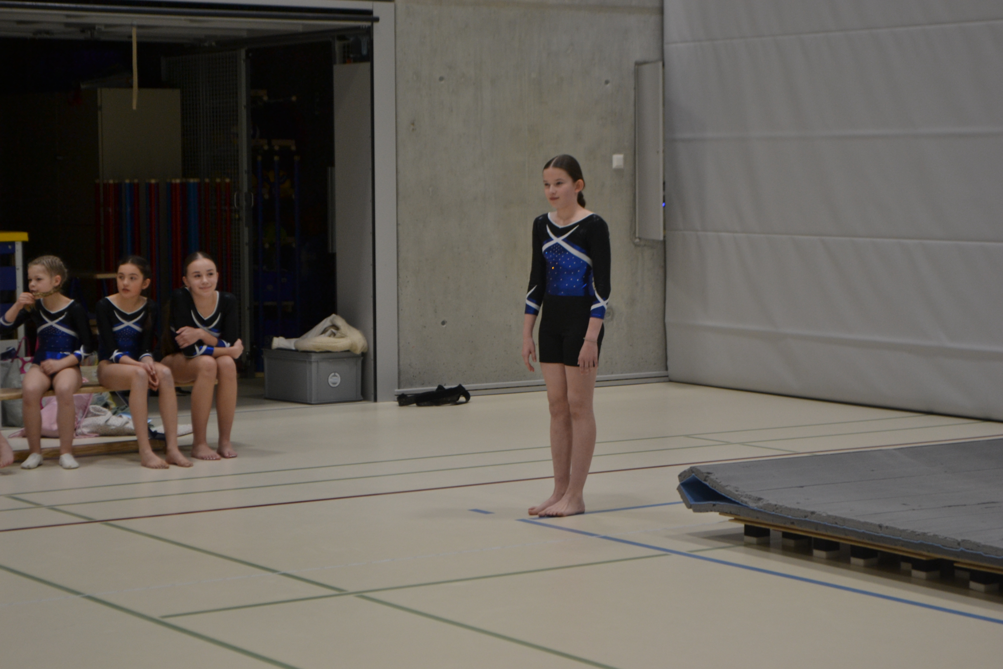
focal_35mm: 82
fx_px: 2298
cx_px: 502
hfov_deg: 24.6
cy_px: 334
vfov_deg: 16.6
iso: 500
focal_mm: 55
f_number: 5.6
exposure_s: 1/60
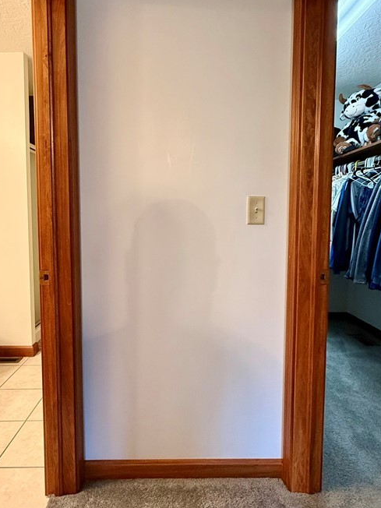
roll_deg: -0.8
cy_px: 242
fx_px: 323
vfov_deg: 76.3
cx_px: 177
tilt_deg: -3.5
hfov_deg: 61.0
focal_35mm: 22
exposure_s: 1/60
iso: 400
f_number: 2.2
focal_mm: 2.22
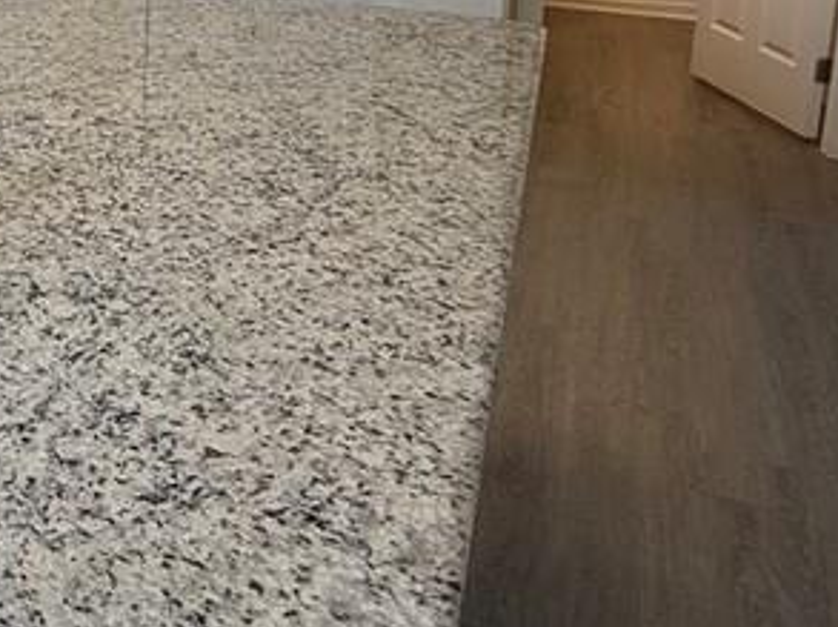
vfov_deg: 27.3
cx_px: -272
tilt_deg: -10.4
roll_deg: +1.4
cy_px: -52
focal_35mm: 49
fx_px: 1185
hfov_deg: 30.2
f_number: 2.2
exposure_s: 1/120
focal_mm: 2.22
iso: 100
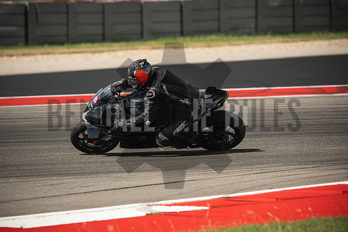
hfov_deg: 6.9
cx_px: 174
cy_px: 116
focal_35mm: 300
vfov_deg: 4.6
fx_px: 2901
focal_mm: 200
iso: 160
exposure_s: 1/1600
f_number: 2.8
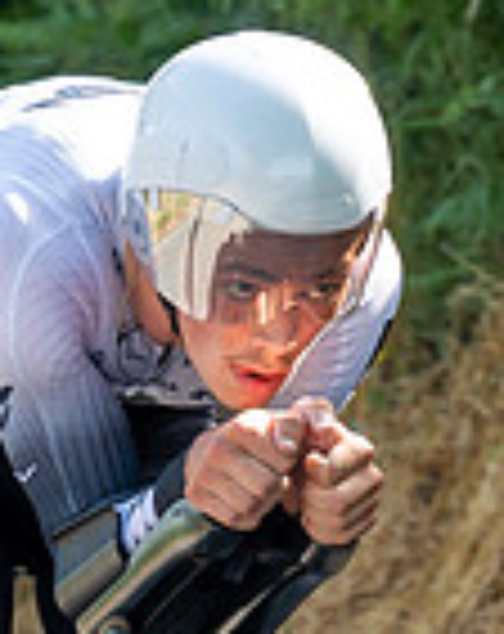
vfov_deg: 1.8
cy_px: 627
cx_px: 341
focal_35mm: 1070
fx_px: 20038
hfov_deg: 1.4
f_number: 3.5
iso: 500
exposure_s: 1/1000
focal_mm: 143
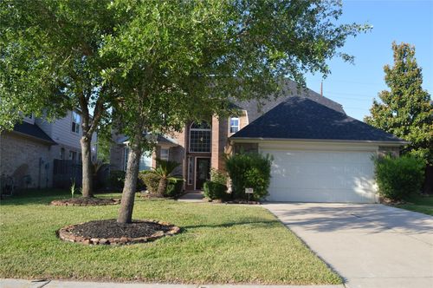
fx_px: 324
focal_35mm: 27
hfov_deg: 67.4
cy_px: 144
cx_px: 216
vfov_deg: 47.8
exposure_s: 1/160
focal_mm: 18
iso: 100
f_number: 5.6
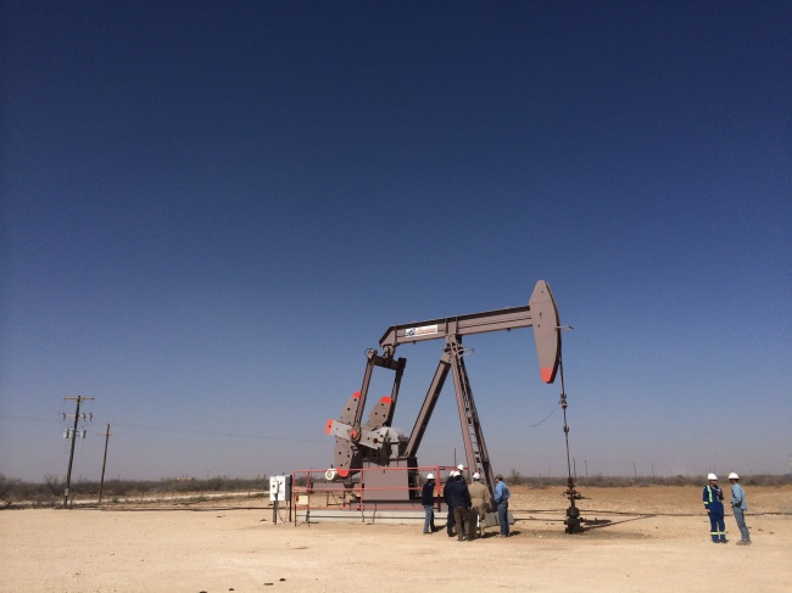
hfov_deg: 60.0
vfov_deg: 46.8
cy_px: 296
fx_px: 686
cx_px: 396
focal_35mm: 30
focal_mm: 4.12
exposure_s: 1/6849
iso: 40
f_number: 2.2
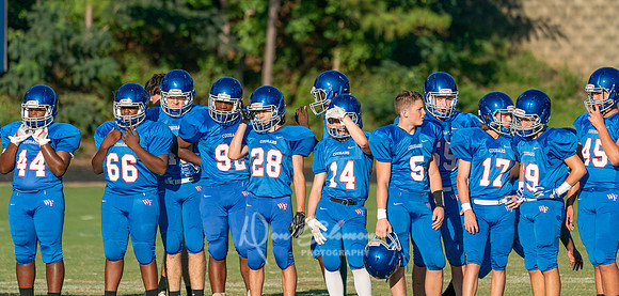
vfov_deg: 2.3
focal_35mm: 459
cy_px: 78
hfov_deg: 4.9
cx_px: 305
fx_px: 7270
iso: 800
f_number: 5.6
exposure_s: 1/6400
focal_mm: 400
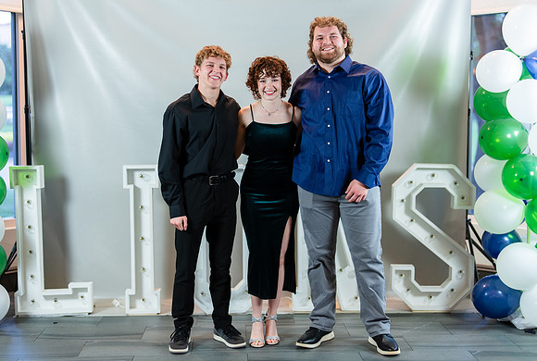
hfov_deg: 37.2
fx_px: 797
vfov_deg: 25.5
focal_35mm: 53
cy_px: 174
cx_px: 281
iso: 640
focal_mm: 50
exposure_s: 1/320
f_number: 1.2
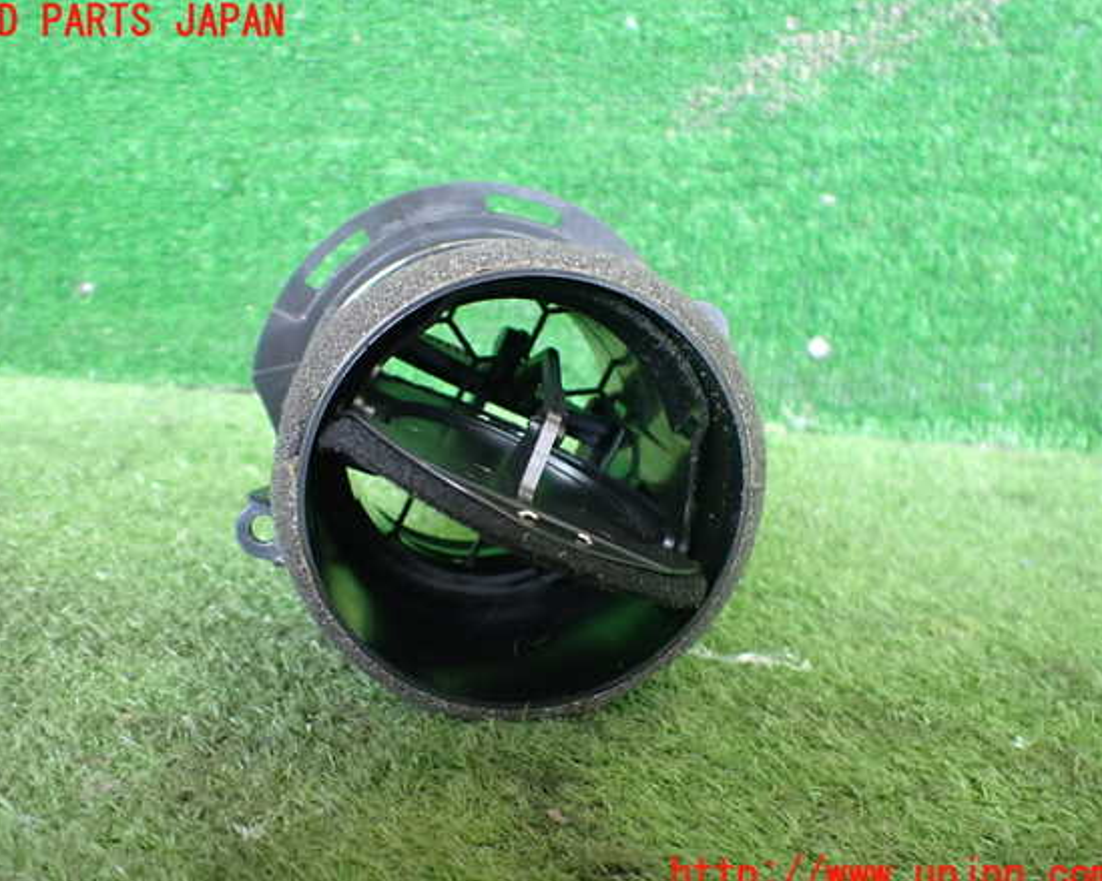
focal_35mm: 32
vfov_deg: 45.8
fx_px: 1043
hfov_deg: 55.6
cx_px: 522
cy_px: 450
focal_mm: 5.4
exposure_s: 1/100
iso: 800
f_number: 2.3
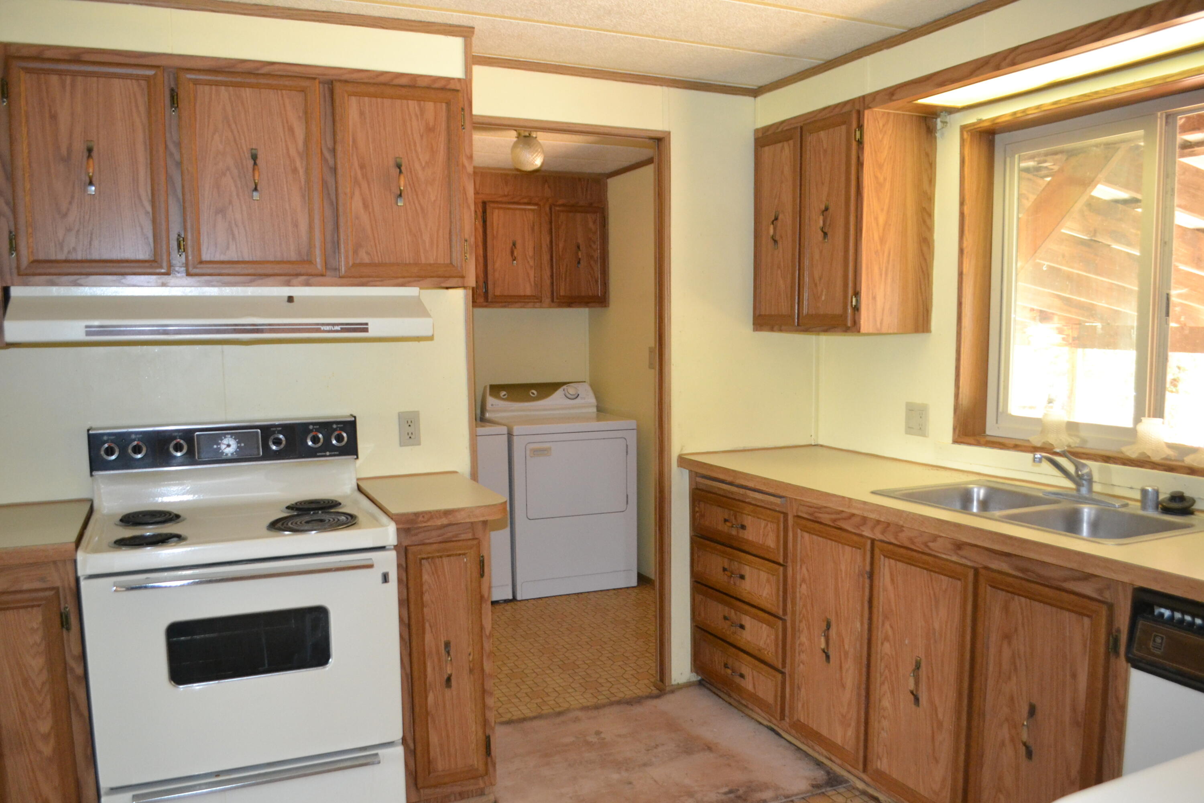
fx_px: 903
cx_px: 602
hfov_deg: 67.4
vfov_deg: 47.9
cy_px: 402
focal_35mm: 27
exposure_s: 1/60
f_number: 3.5
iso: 2000
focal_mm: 18
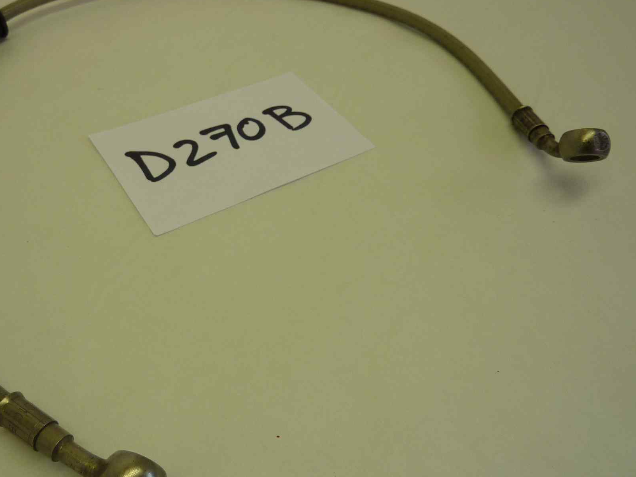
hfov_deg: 56.1
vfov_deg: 44.1
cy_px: 218
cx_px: 237
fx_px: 588
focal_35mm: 32
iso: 80
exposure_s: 1/100
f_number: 3.3
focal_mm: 4.1
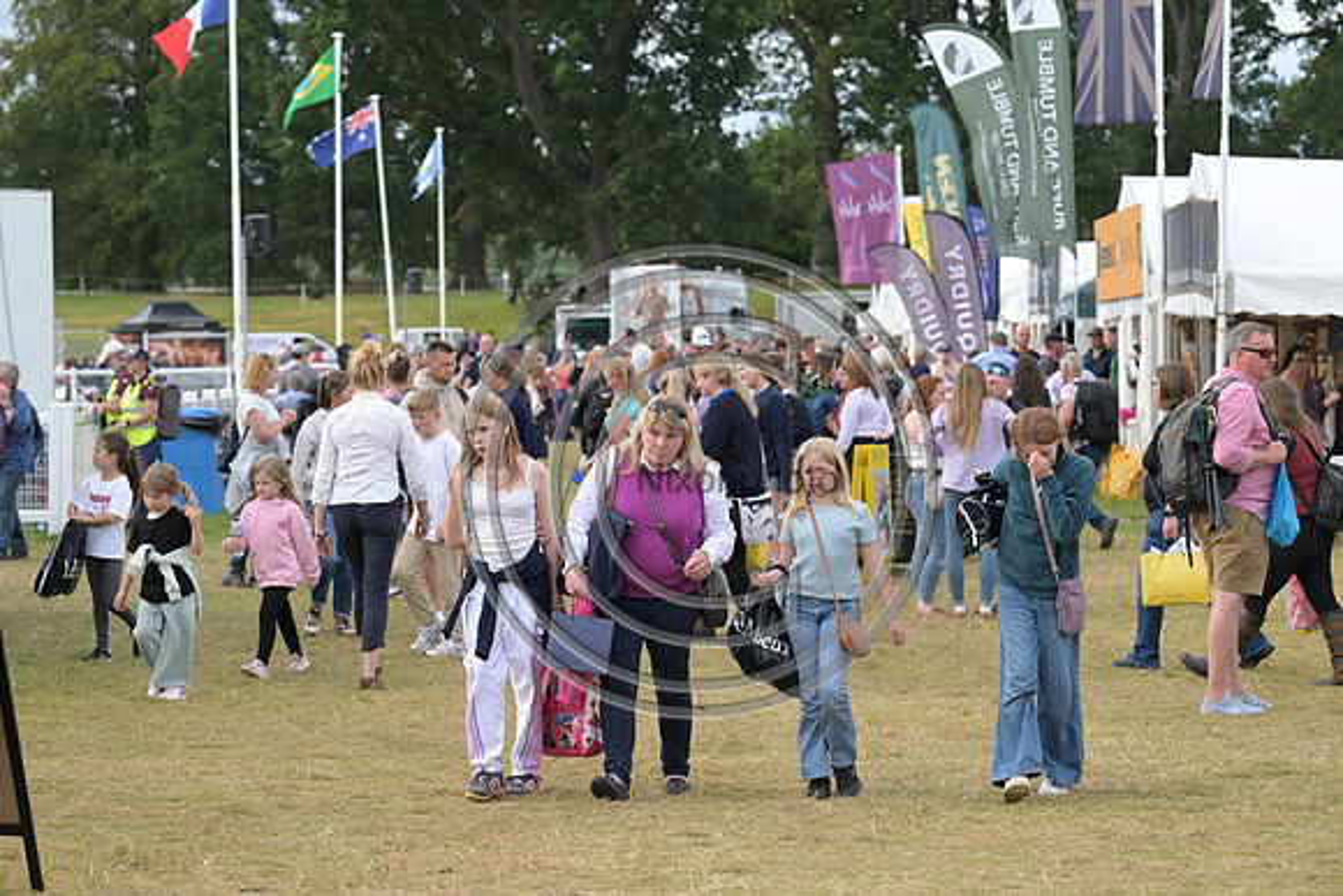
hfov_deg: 17.1
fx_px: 4478
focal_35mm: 120
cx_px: 672
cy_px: 448
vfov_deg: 11.4
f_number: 6.3
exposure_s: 1/1250
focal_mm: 120
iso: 1250
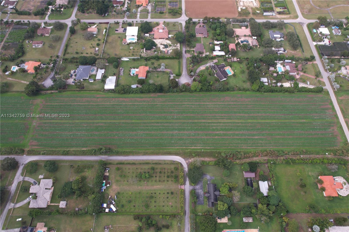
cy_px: 116
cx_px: 174
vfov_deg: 57.2
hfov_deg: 78.6
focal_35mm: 22
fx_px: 213
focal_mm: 8.38
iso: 100
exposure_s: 1/50
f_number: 2.8
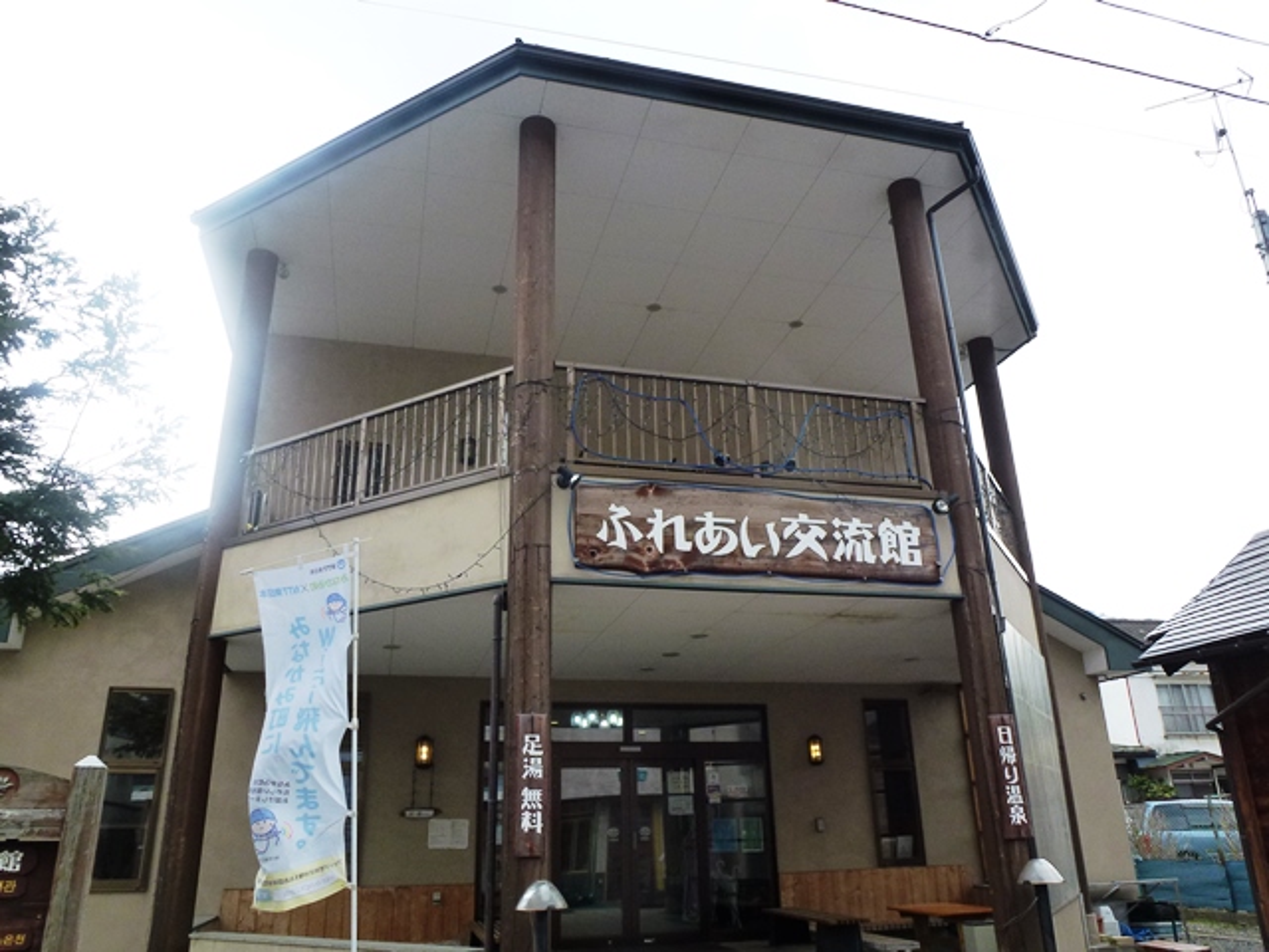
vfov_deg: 54.9
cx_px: 634
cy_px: 476
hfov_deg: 69.4
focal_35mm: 25
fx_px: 916
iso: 160
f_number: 4
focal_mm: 4.3
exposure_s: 1/320
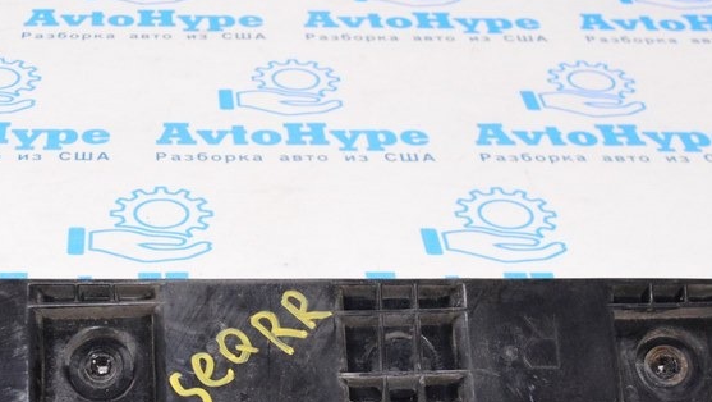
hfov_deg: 27.7
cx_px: 155
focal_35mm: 75
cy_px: 373
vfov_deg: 15.9
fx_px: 1417
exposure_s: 1/200
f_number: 8
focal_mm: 26
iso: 3200
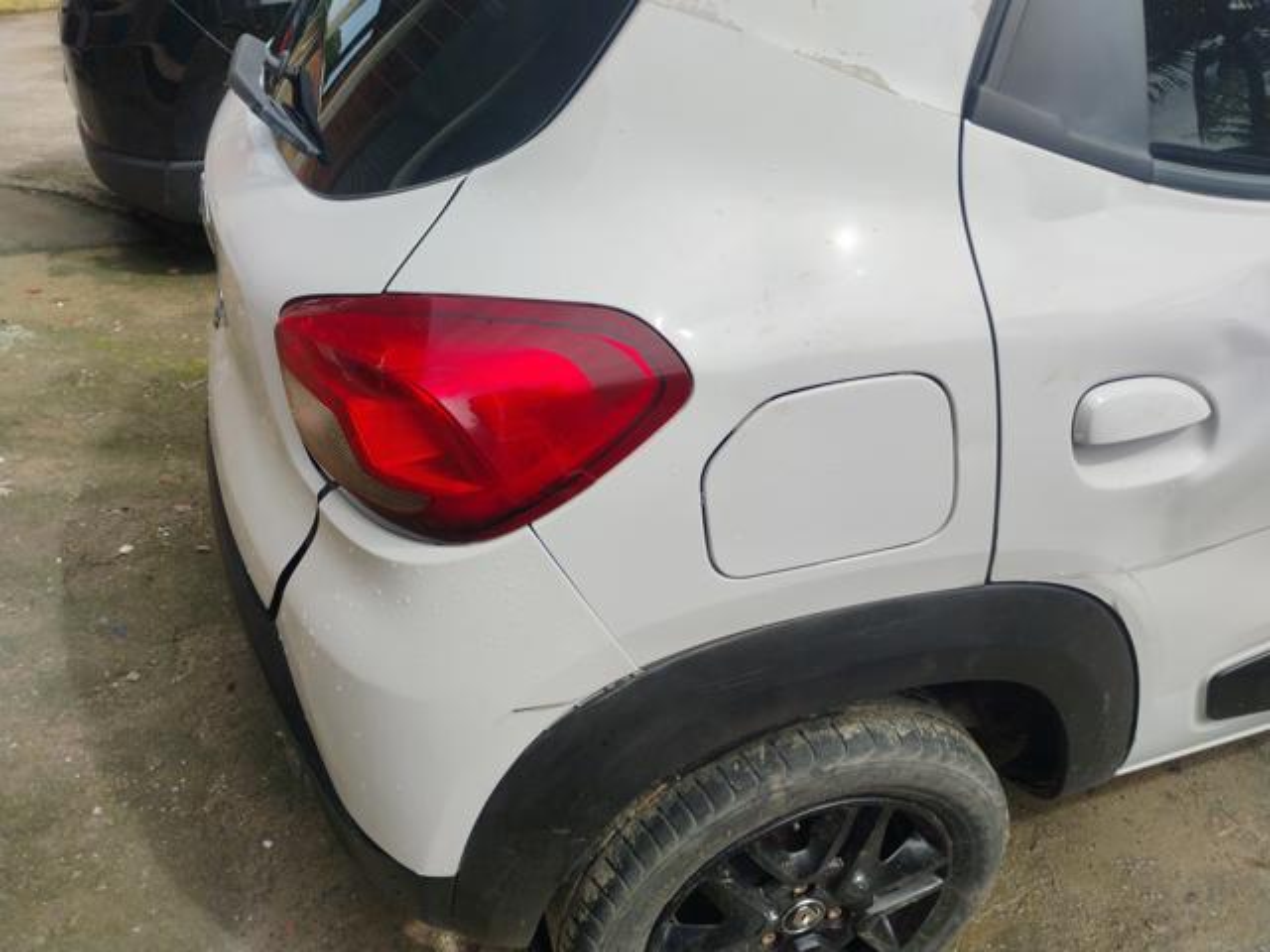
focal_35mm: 28
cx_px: 635
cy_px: 476
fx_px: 1027
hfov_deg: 63.4
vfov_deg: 49.7
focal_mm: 4.26
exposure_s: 1/1178
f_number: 1.8
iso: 100
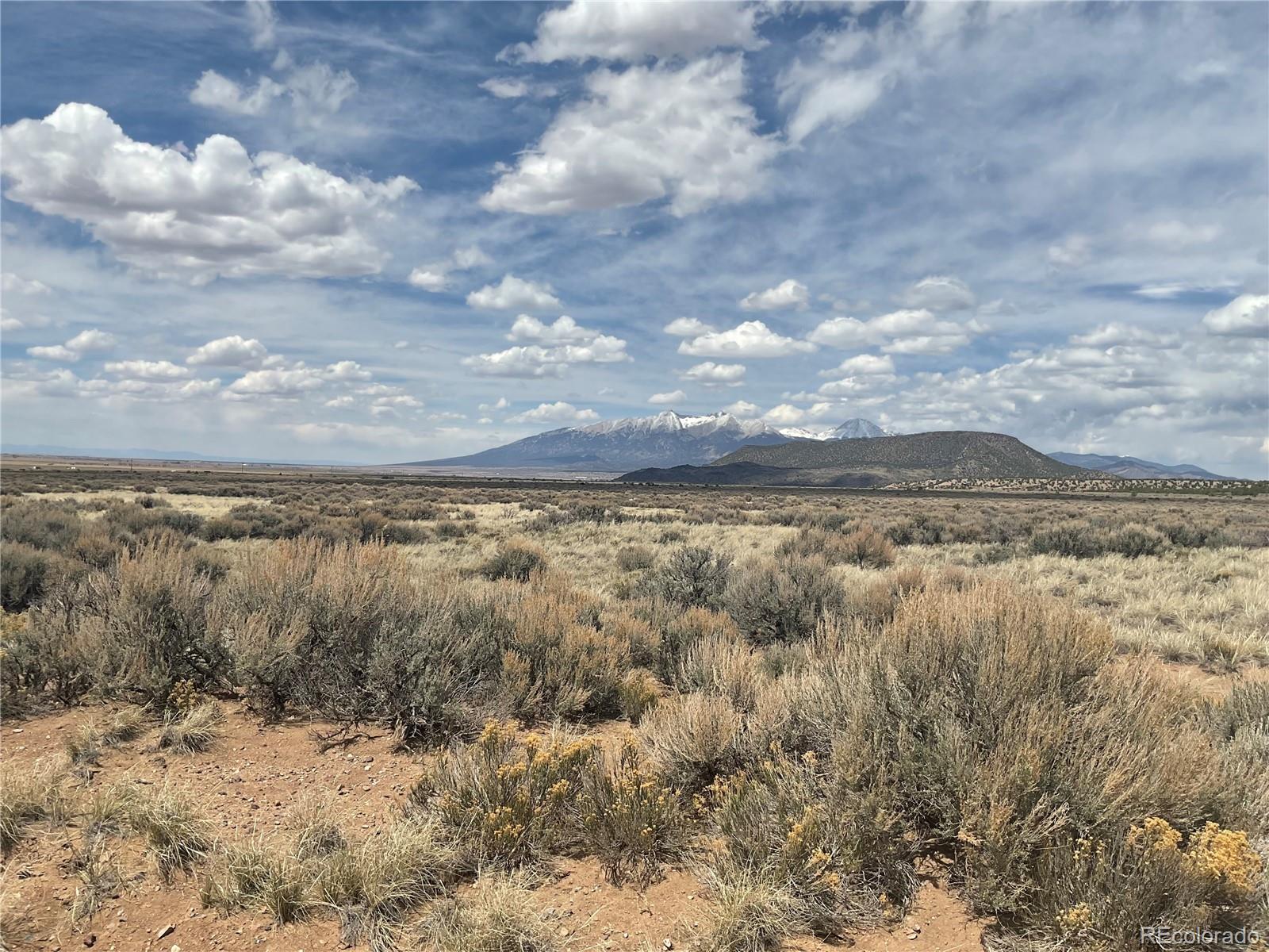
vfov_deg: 48.2
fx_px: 1063
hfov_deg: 61.7
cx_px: 634
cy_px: 476
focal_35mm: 29
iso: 16
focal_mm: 3
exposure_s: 1/3788
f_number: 1.8
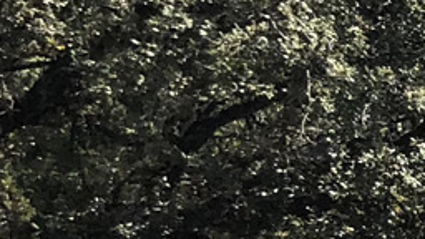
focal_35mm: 191
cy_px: 383
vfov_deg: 6.3
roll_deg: +1.6
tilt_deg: -4.3
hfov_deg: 9.1
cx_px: 1268
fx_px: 2152
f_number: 1.8
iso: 20
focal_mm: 4
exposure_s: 1/2825
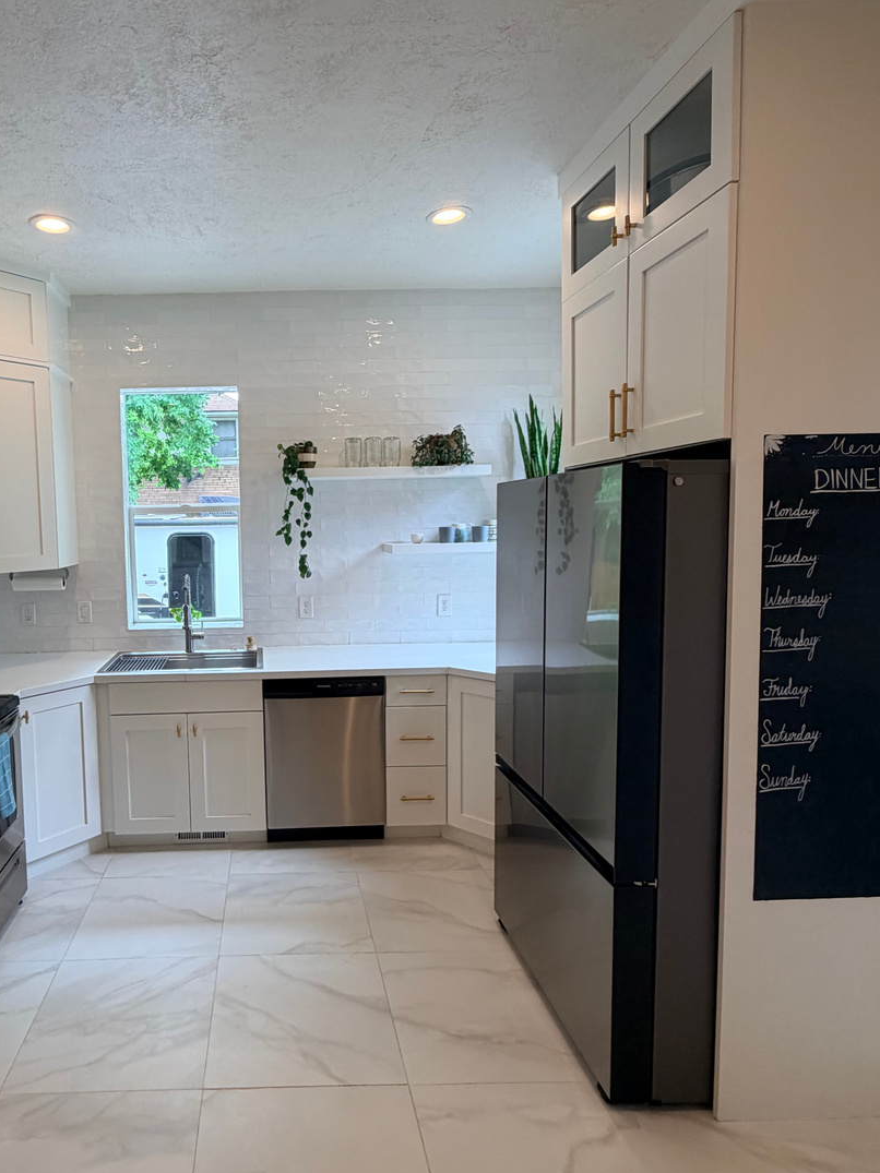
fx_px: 678
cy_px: 575
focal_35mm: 20
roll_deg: +0.9
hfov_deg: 63.7
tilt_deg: -4.6
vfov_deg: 81.7
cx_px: 269
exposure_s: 1/120
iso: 125
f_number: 2.2
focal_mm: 2.22
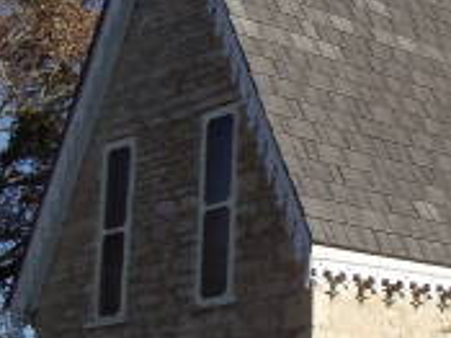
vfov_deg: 9.2
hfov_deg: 11.9
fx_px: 2096
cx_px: 577
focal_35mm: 161
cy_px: 263
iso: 80
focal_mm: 6
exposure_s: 1/250
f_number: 7.1
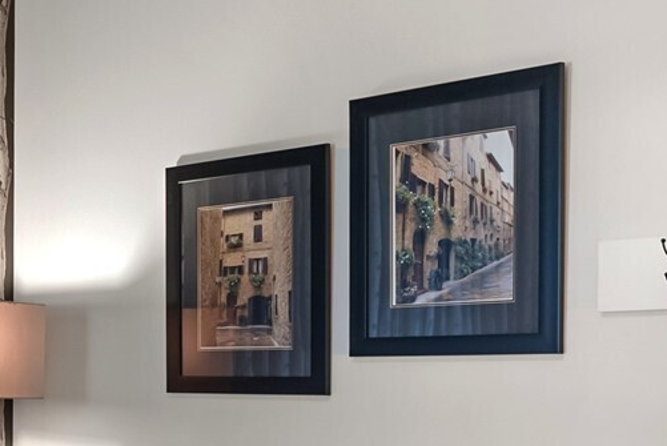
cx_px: -152
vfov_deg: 18.4
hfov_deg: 24.9
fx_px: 1342
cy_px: 434
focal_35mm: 72
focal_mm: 21.4
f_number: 2.8
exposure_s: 1/15
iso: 400
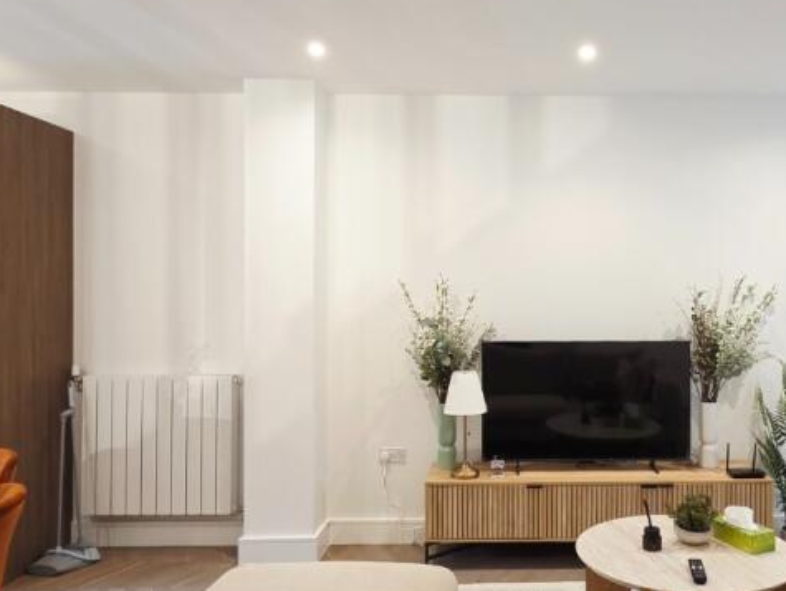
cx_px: 533
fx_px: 636
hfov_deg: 61.6
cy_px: 295
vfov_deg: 49.8
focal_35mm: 28
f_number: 2.2
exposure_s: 1/50.3
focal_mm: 2.2
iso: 160
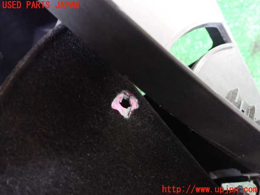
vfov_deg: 46.8
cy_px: 98
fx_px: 225
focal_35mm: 30
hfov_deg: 60.0
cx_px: 130
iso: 1250
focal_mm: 5.4
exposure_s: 1/8
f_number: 2.3
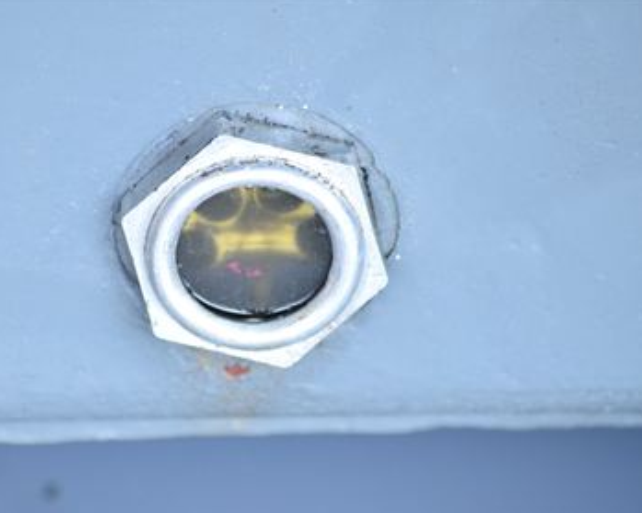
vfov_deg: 3.5
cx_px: 215
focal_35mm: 444
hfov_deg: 4.4
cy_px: 298
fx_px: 8434
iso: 1250
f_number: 6.3
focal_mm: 220
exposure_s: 1/250
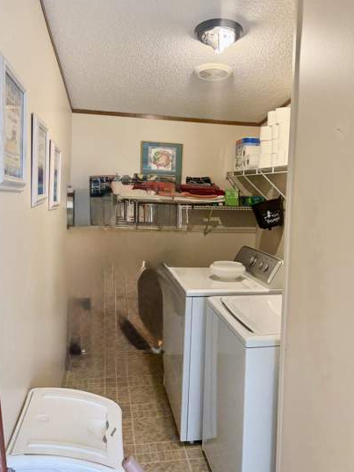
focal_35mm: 31
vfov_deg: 58.2
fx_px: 423
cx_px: 199
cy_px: 210
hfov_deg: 45.4
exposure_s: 1/60
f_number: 1.6
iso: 100
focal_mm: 5.96
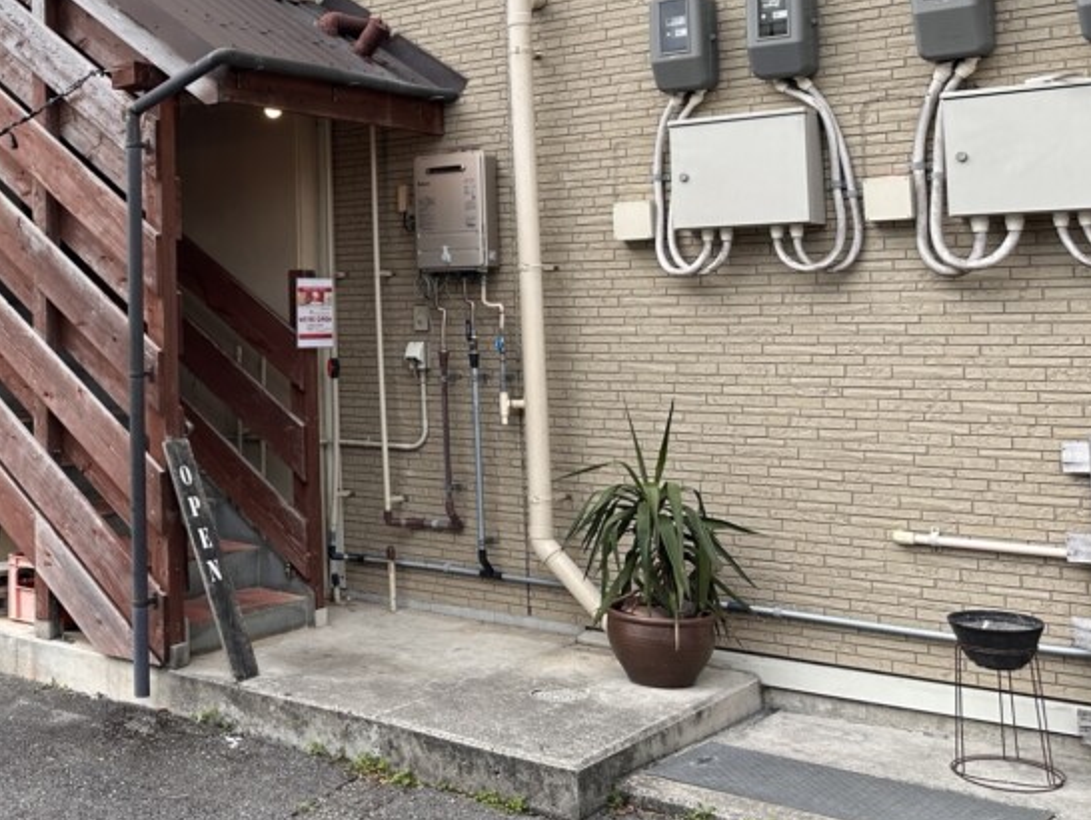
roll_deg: +0.1
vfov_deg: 31.6
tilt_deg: +5.0
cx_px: 92
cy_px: 200
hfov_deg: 38.9
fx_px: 1419
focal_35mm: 45
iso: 80
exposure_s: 1/175
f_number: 1.78
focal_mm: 6.86
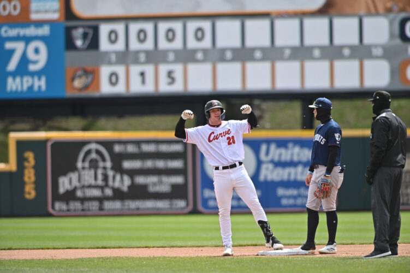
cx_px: 205
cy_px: 136
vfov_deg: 3.4
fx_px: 4553
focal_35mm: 400
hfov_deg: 5.2
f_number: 5
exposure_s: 1/2500
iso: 250
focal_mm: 400
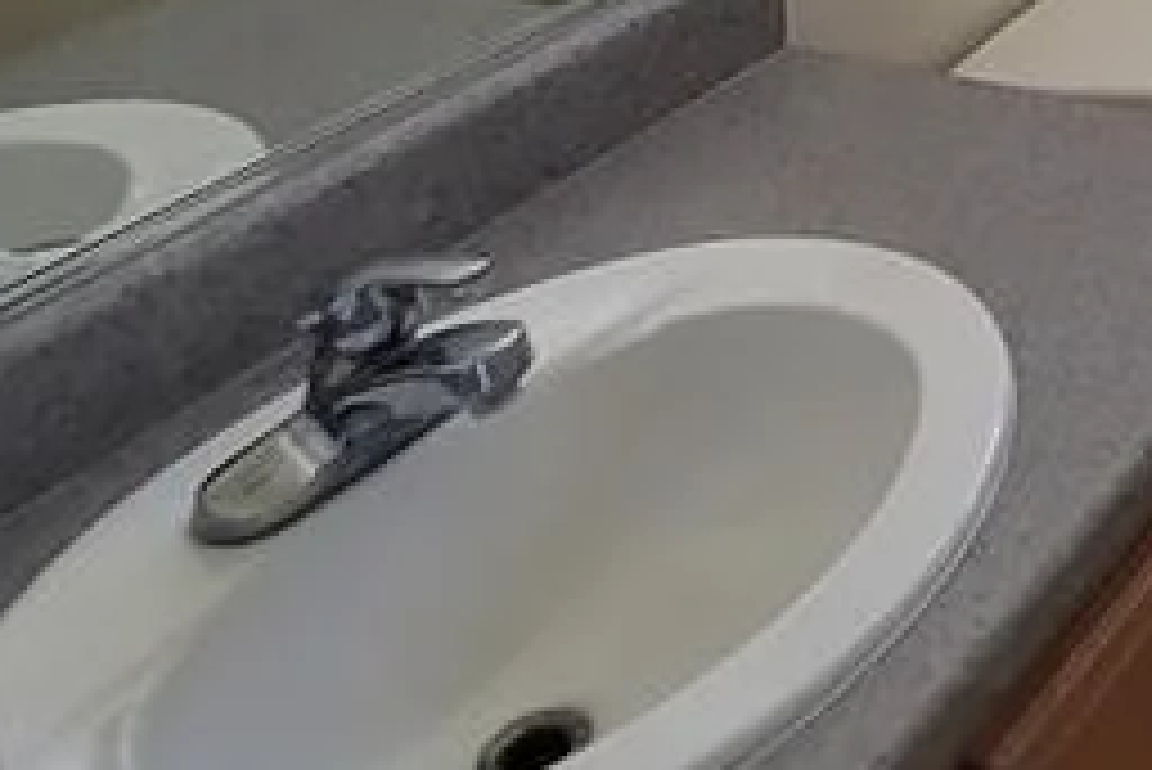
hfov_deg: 27.6
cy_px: -545
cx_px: 1647
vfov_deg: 19.8
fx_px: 1729
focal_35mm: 54
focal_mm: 2.2
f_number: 2.2
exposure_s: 1/60
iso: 200
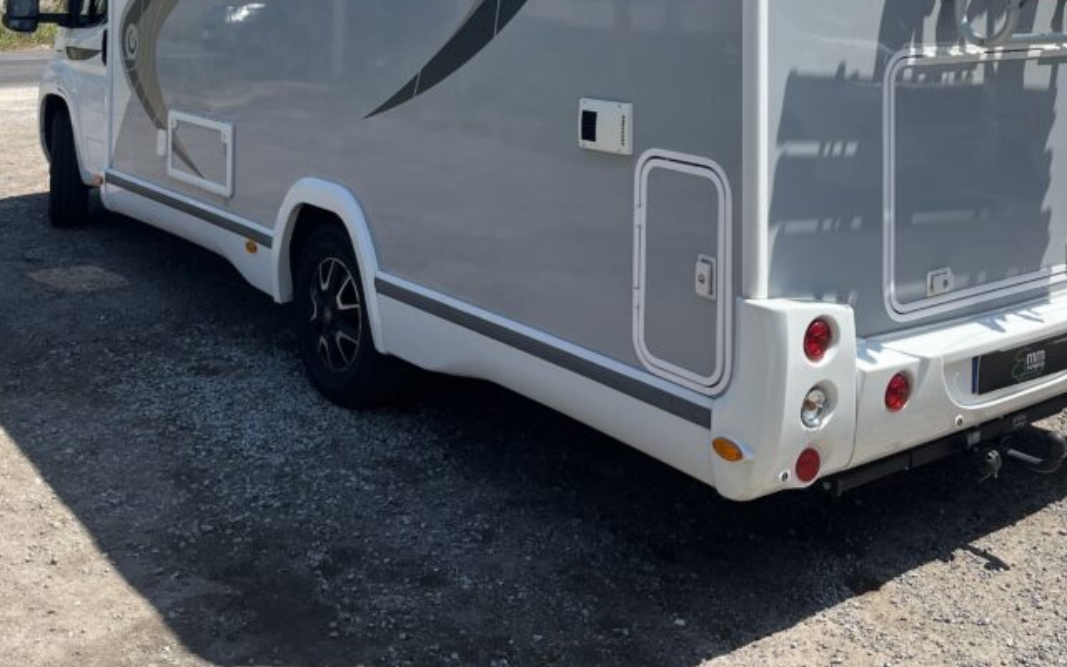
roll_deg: -2.2
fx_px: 1280
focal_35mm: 44
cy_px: -67
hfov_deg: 45.1
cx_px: 613
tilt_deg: +1.7
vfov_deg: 26.9
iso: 50
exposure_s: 1/3049
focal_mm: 5.1
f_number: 1.6
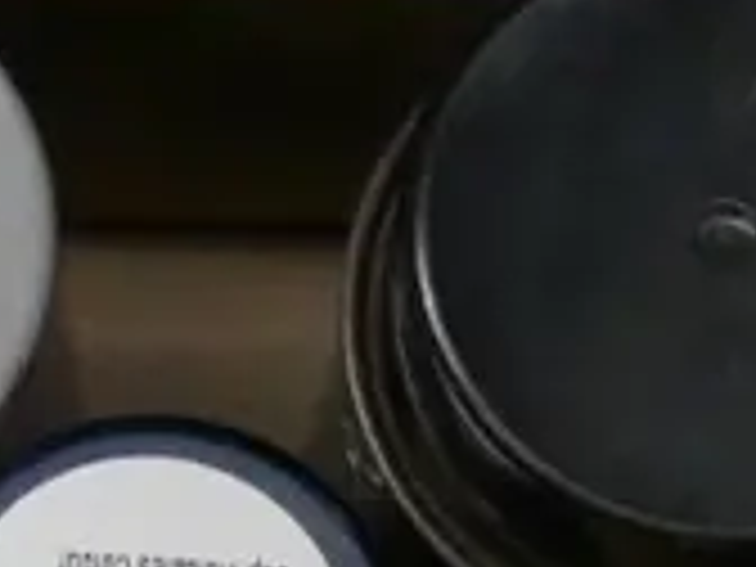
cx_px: 1512
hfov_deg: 5.7
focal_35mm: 341
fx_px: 7447
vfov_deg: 4.2
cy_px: 1492
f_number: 5.5
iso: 3200
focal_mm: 28
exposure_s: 1/60
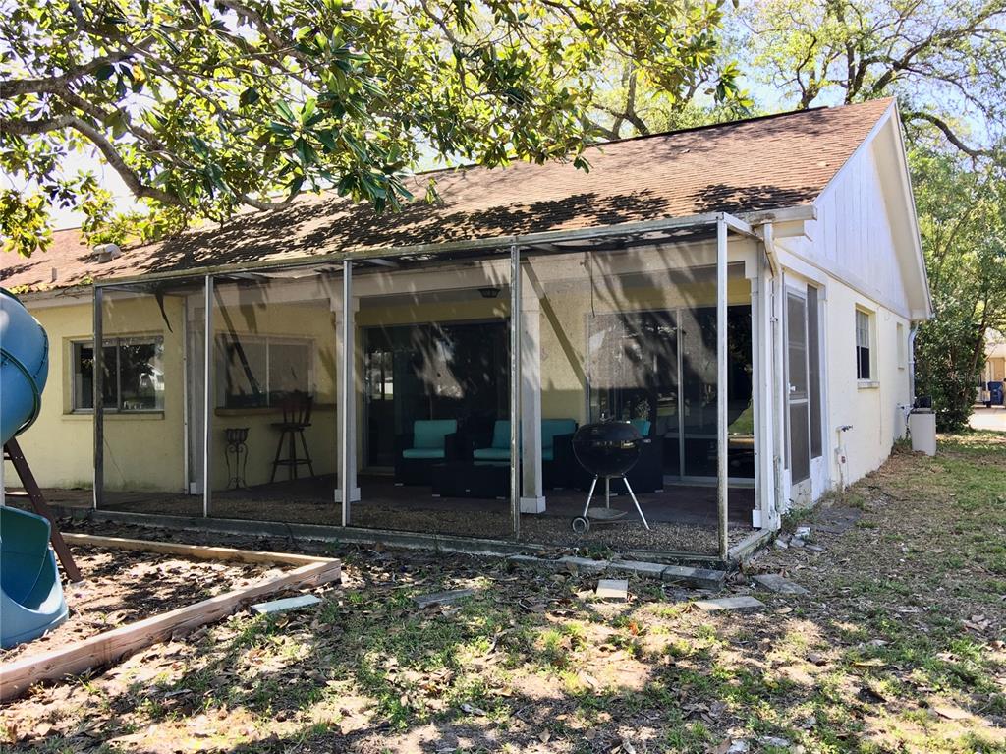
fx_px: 842
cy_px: 377
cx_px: 503
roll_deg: +0.8
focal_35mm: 29
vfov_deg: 48.2
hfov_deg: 61.7
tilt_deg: +3.2
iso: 25
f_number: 2.2
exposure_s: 1/137
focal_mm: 4.15
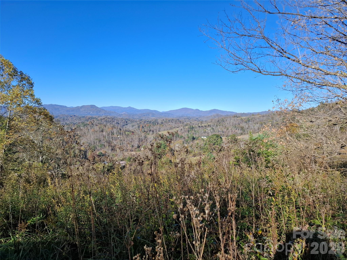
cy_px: 130
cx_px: 174
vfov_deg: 58.9
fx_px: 231
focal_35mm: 23
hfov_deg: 73.9
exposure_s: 1/1770
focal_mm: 5.54
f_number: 1.8
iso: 50
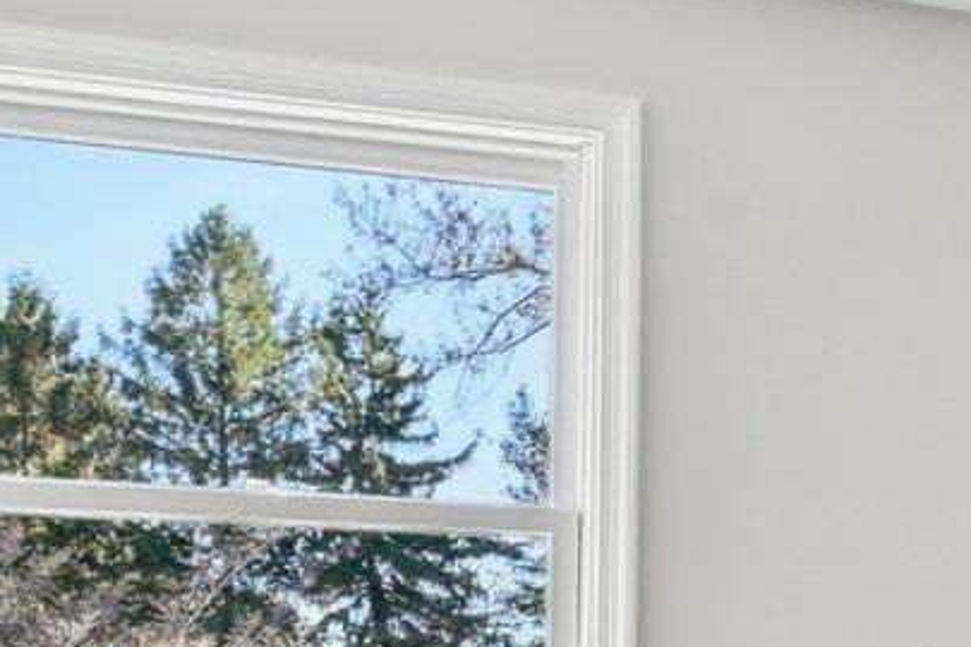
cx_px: 1283
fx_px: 2185
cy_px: 667
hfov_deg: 22.3
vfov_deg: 16.5
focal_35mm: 81
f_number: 8
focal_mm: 16
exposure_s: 1/30
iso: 400
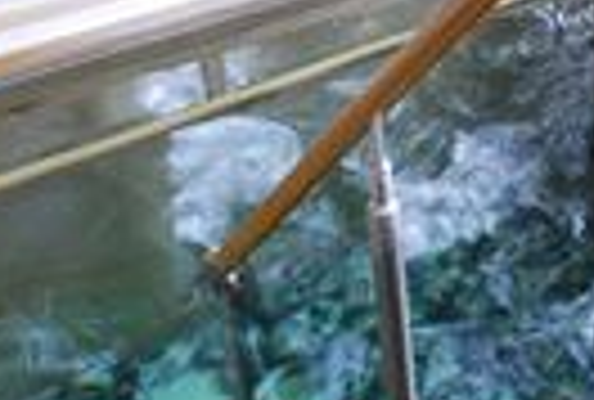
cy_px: -144
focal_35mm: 68
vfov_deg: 18.5
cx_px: 783
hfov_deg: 25.3
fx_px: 1126
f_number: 4
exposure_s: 1/6
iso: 100
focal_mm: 10
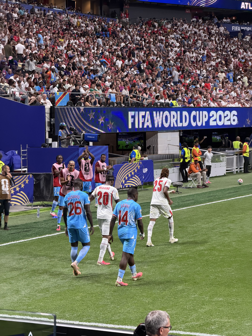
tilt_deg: -2.2
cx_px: 126
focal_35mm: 100
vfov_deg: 19.6
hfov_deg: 14.8
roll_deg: +1.1
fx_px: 971
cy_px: 168
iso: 160
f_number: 2.8
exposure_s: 1/118
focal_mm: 16.89
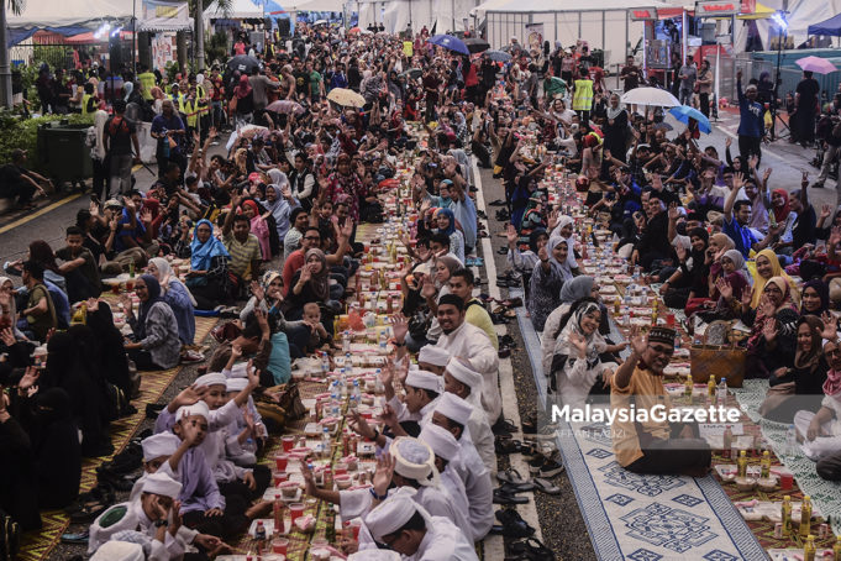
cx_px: 420
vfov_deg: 30.8
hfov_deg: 45.0
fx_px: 1016
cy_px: 280
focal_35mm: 44
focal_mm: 29
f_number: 3.2
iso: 400
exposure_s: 1/160
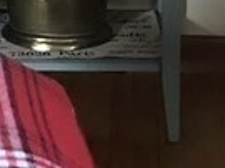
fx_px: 1377
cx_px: 82
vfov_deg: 6.5
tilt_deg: -6.7
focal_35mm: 212
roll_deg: -1.8
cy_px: -298
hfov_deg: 9.3
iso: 100
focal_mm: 3.99
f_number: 1.8
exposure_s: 1/9
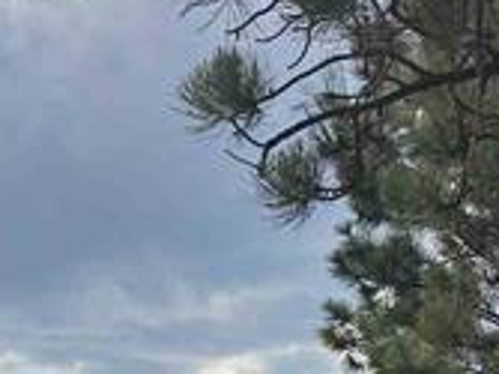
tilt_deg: +1.6
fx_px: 2118
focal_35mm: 147
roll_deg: +0.2
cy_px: 697
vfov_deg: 9.5
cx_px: 735
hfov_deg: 12.8
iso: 100
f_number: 1.78
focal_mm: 6.76
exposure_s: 1/2703
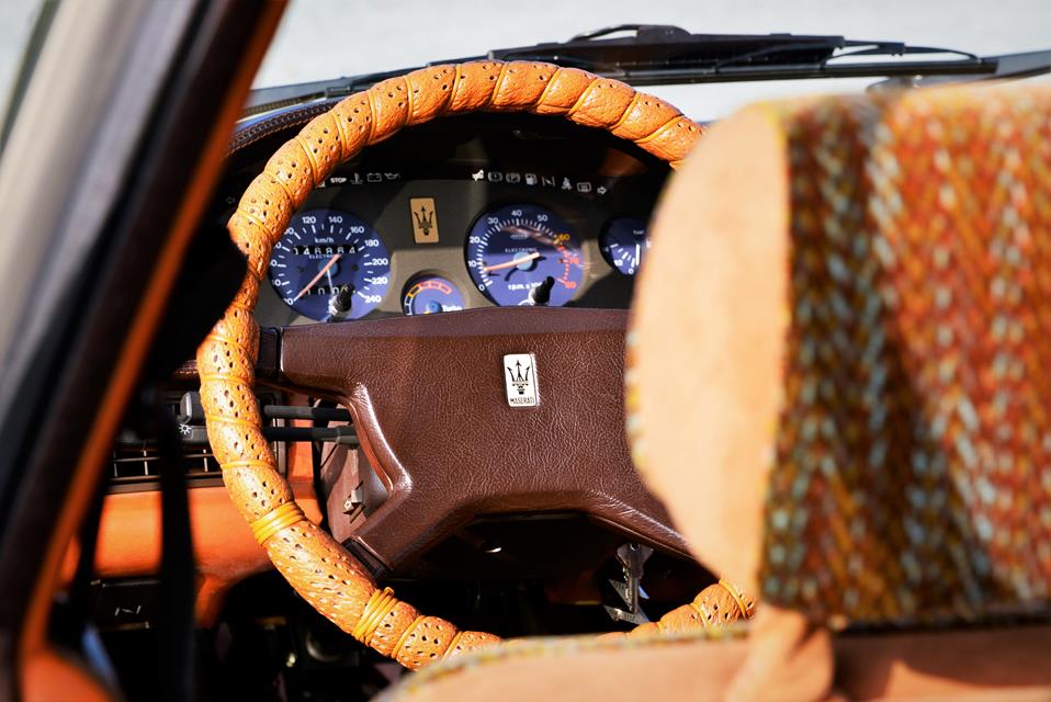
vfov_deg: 11.4
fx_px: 3505
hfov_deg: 17.1
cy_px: 351
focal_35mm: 120
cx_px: 526
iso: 200
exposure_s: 1/100
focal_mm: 120
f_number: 10
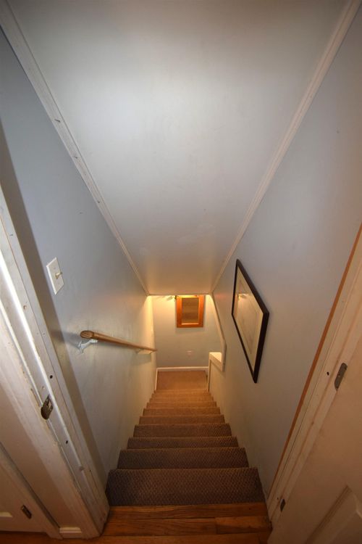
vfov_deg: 100.4
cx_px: 181
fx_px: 226
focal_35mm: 15
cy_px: 272
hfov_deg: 77.3
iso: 1250
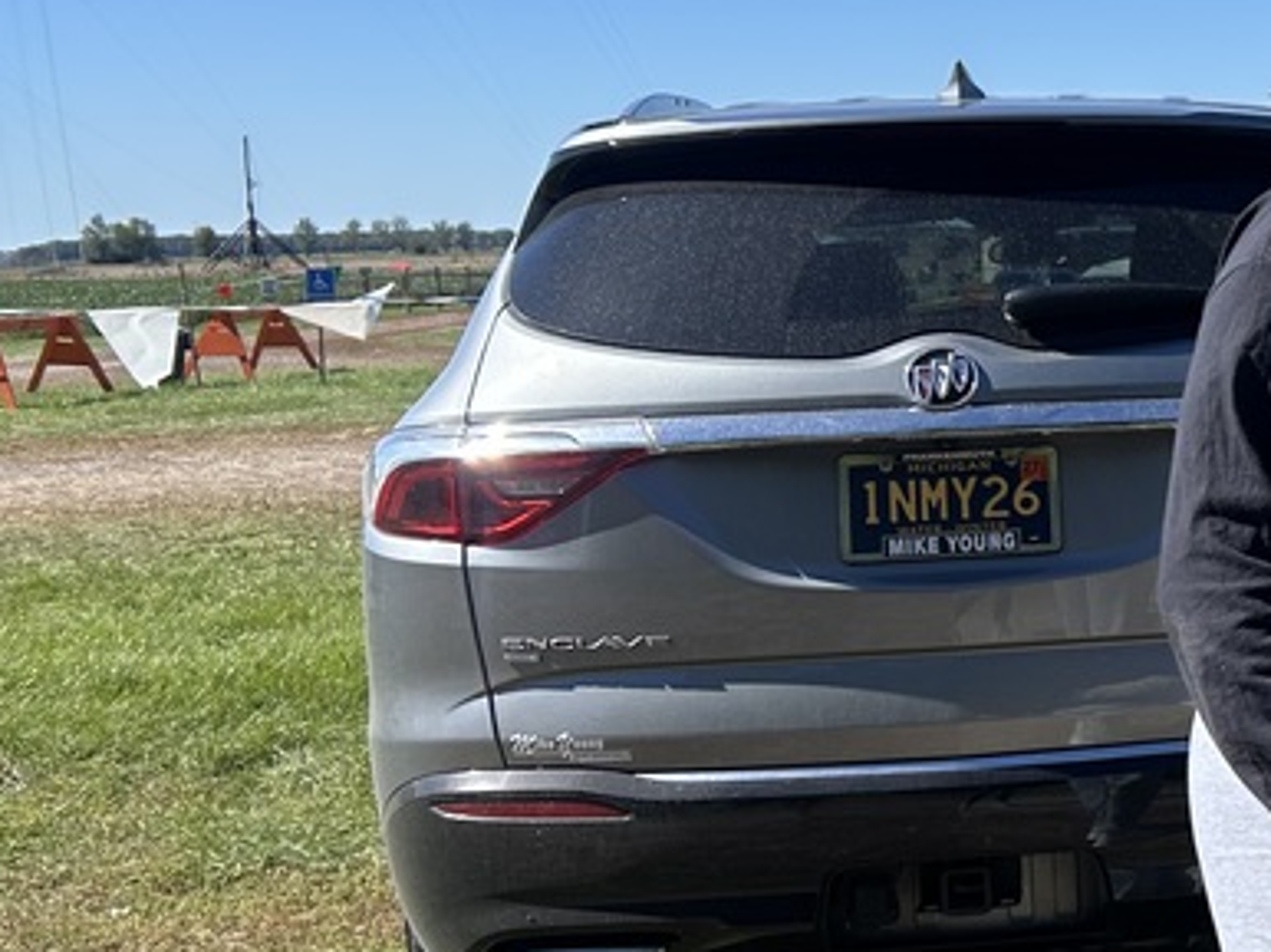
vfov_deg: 21.3
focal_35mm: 69
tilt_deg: -5.4
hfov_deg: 25.0
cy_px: 455
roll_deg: +1.0
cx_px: 1581
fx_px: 2532
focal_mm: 5.7
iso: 50
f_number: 1.5
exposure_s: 1/3831
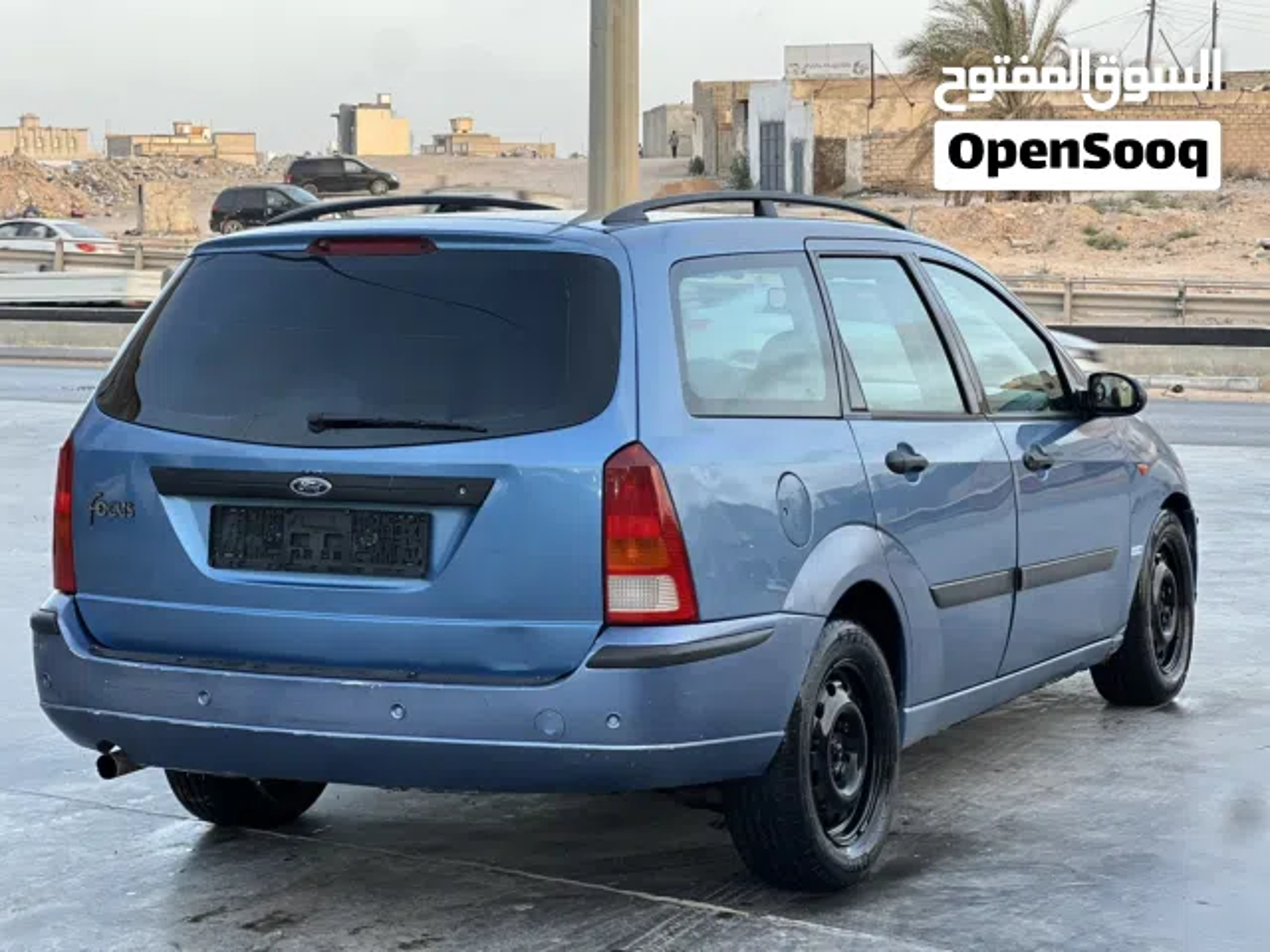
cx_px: 635
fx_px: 2825
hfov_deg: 25.3
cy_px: 476
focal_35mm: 77
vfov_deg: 19.1
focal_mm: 9
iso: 80
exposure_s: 1/100
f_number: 2.8
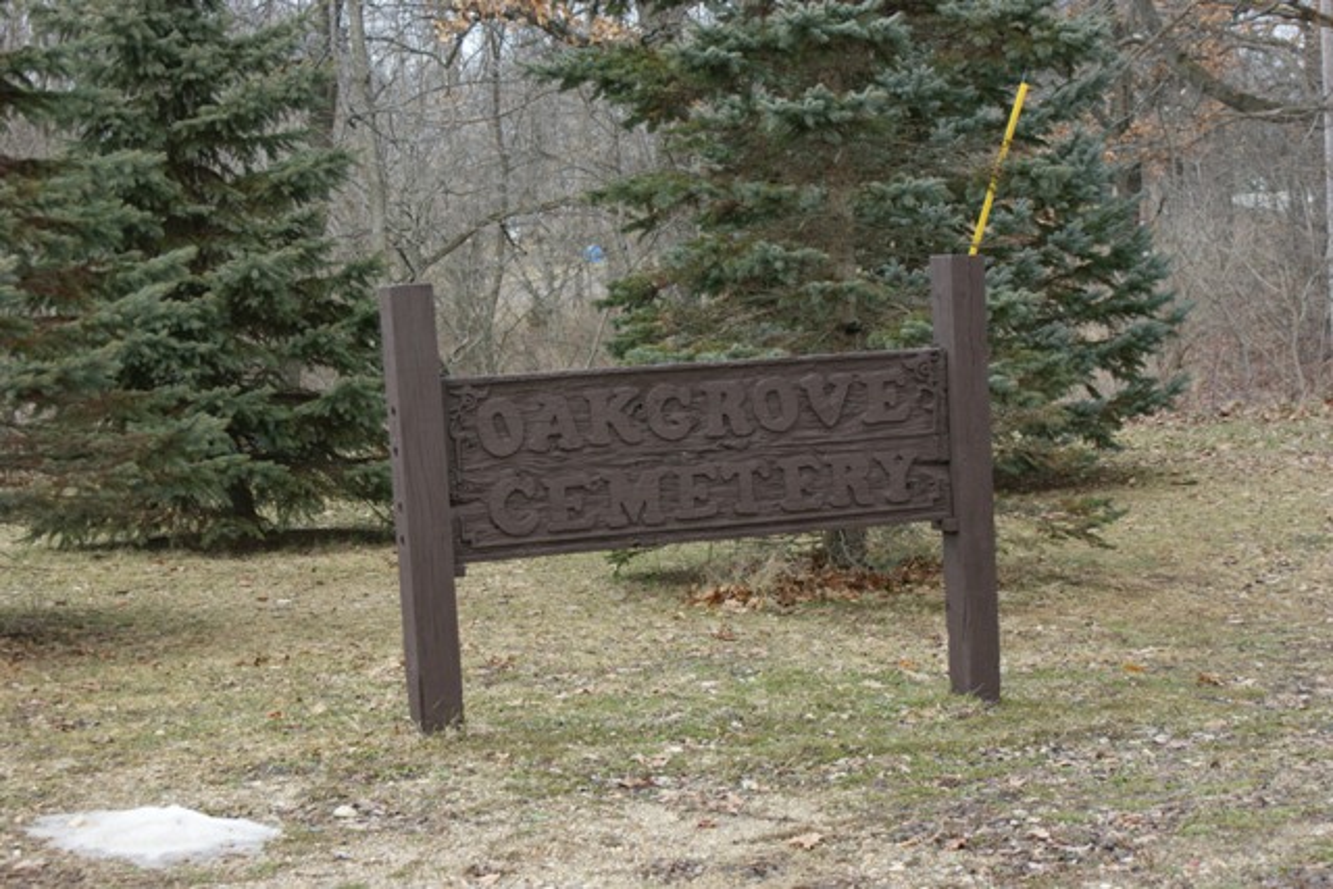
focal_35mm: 68
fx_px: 2500
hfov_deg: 29.9
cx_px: 666
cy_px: 444
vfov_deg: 20.2
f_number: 5.6
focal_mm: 45
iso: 100
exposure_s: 1/80
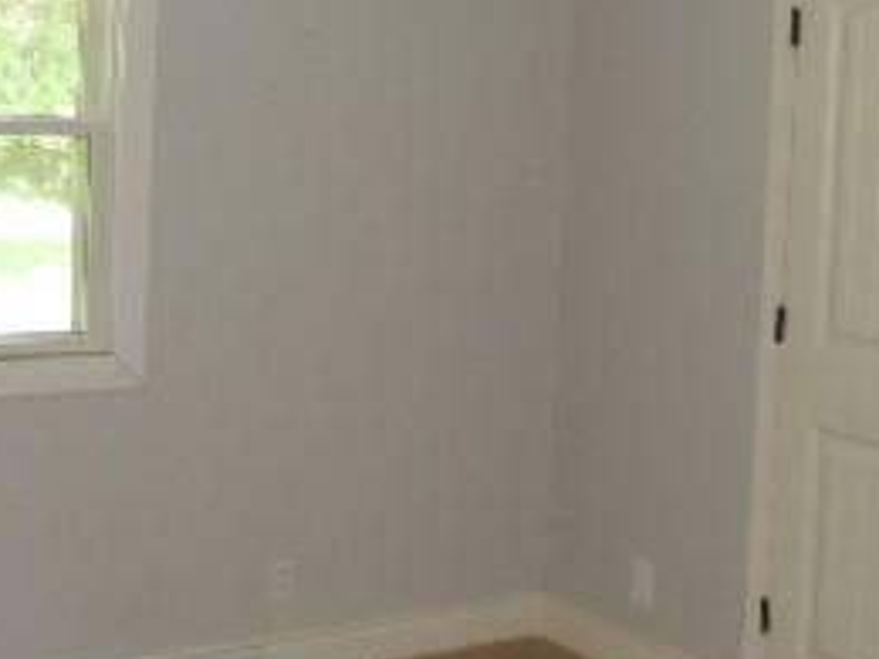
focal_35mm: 59
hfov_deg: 32.7
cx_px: 412
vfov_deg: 24.5
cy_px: 159
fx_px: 1498
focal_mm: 4.3
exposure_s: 1/30
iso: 200
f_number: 3
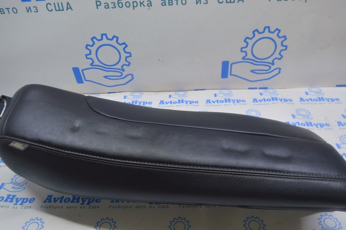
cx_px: 173
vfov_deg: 43.5
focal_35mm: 30
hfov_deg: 62.0
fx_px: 288
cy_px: 115
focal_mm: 20
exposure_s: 1/20
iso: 400
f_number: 5.6
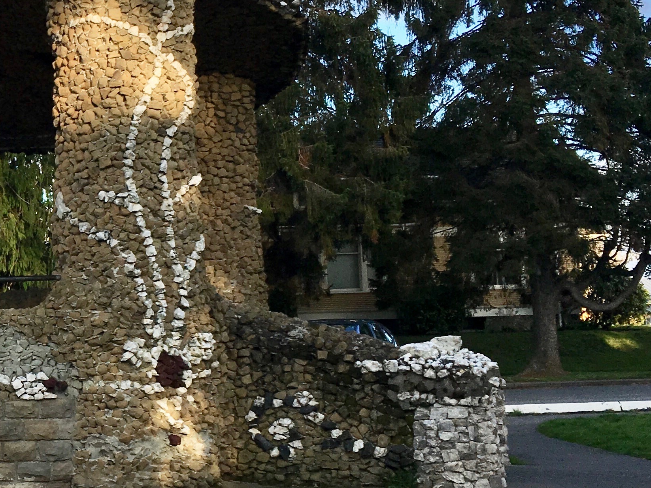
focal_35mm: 71
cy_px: 251
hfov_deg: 25.1
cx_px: -94
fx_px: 1335
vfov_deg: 20.7
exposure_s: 1/657
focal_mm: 4.15
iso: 25
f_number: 2.2
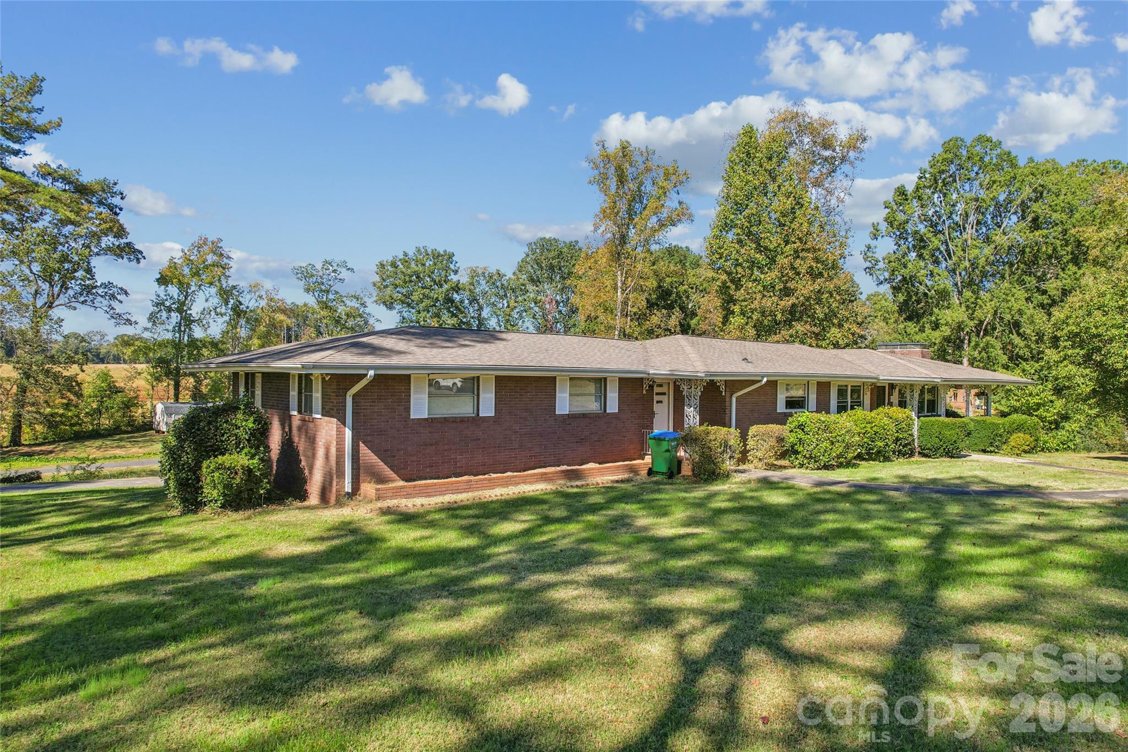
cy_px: 376
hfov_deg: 78.6
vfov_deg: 57.2
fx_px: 689
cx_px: 564
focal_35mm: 22
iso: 100
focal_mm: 8.4
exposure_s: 1/30
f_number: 2.8
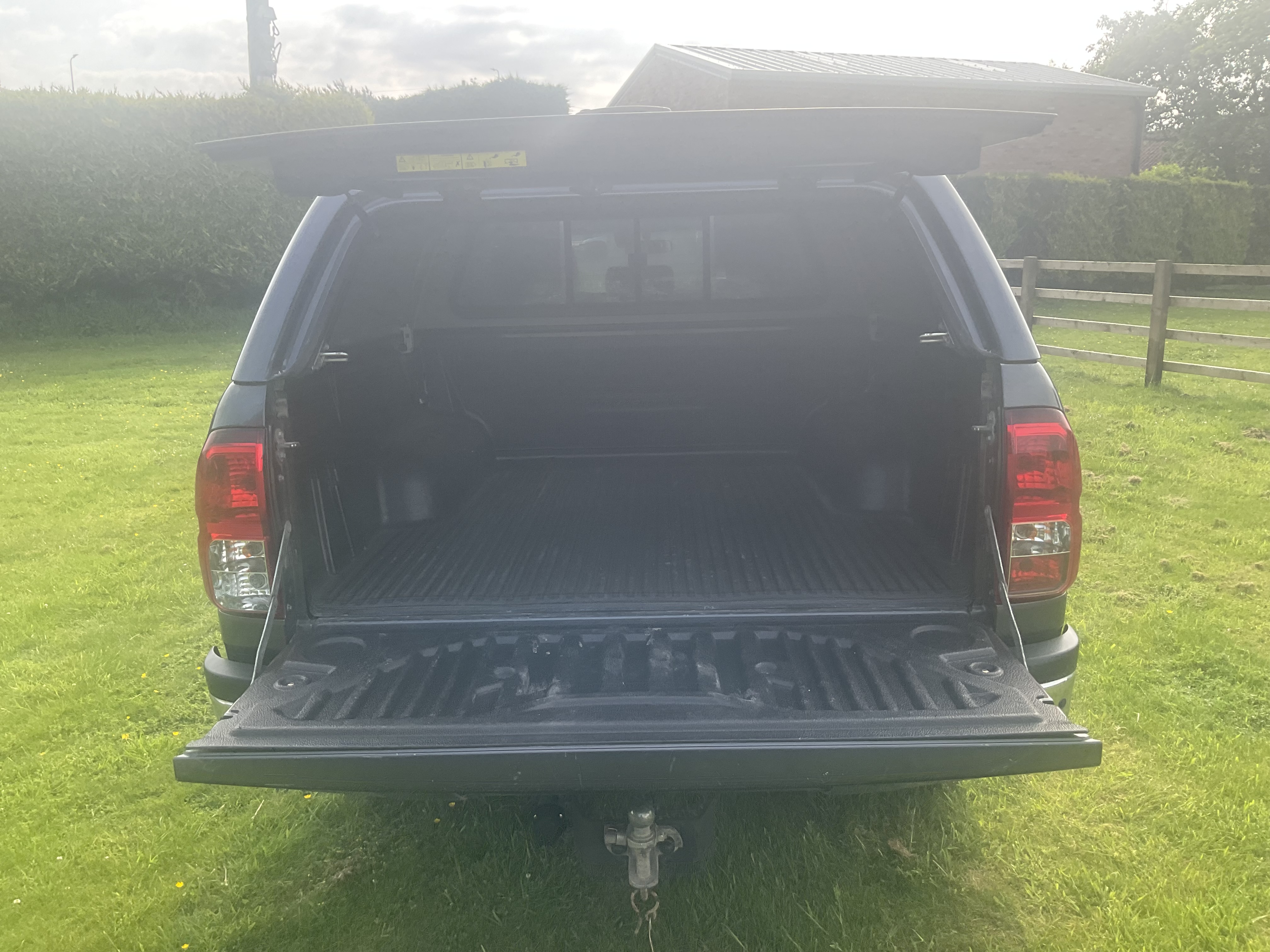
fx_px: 1064
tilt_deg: -12.3
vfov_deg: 48.2
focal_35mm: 29
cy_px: 476
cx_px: 635
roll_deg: +1.0
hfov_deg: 61.7
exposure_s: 1/524
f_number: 1.8
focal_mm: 3
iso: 16
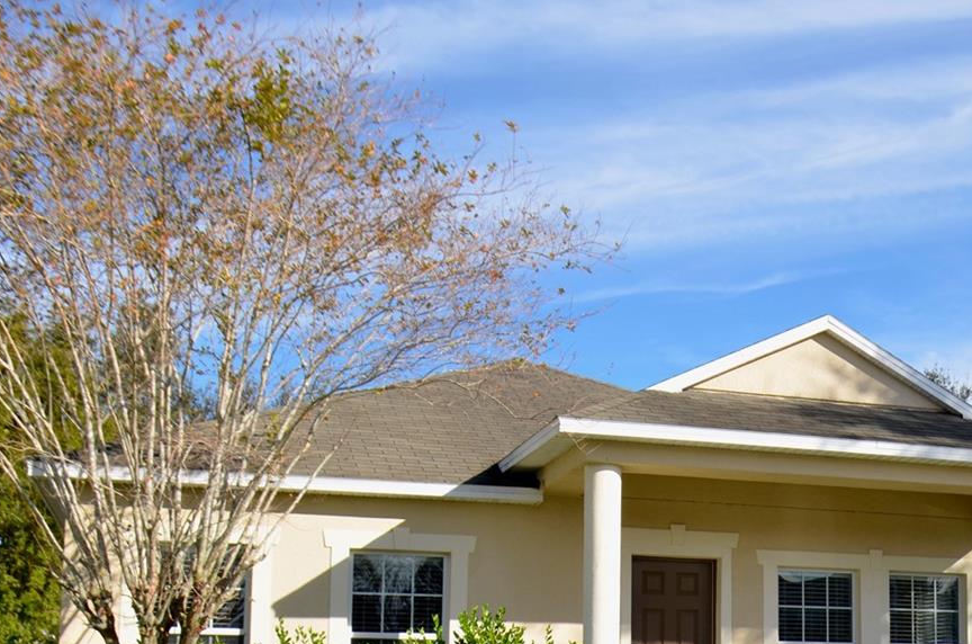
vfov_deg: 26.5
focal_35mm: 50
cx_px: 784
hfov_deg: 38.1
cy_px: 488
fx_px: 1347
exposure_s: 1/250
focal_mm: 18
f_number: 7.1
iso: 100
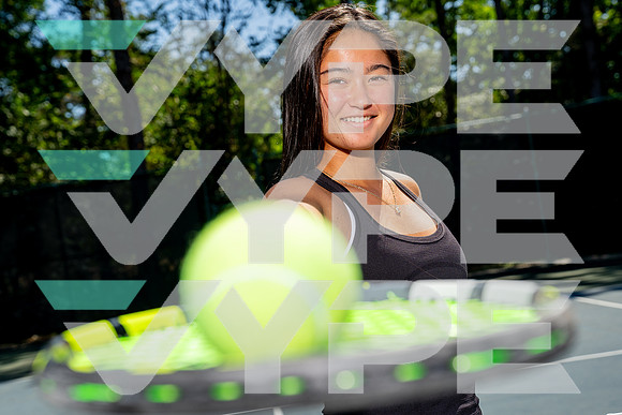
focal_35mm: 58
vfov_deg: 23.5
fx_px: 997
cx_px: 304
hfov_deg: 34.6
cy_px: 207
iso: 100
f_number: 5.6
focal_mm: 52
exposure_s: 1/640
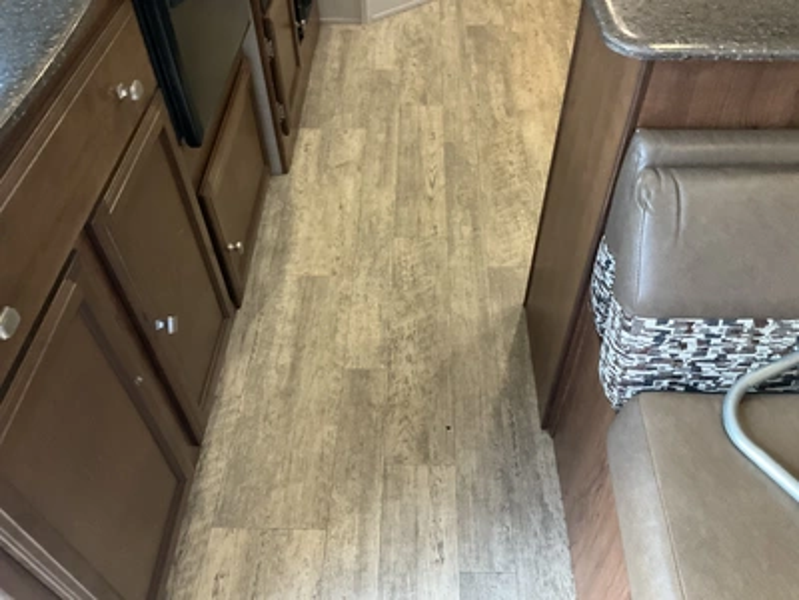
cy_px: 300
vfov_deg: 48.2
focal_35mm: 29
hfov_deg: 61.7
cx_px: 400
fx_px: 669
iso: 320
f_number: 1.8
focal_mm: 3
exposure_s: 1/35
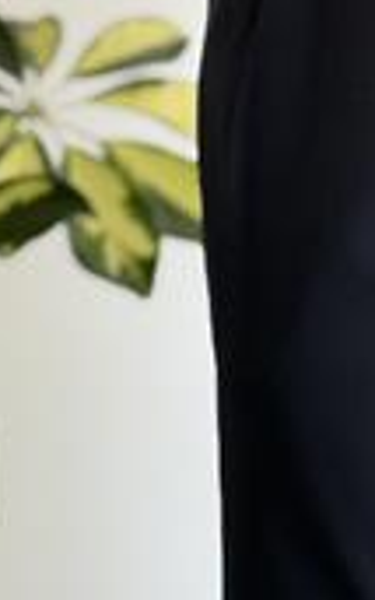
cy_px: -195
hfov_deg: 8.2
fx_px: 2598
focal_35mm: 159
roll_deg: +0.1
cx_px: 459
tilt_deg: +1.3
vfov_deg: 12.7
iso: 125
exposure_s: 1/133
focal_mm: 6.76
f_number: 1.78
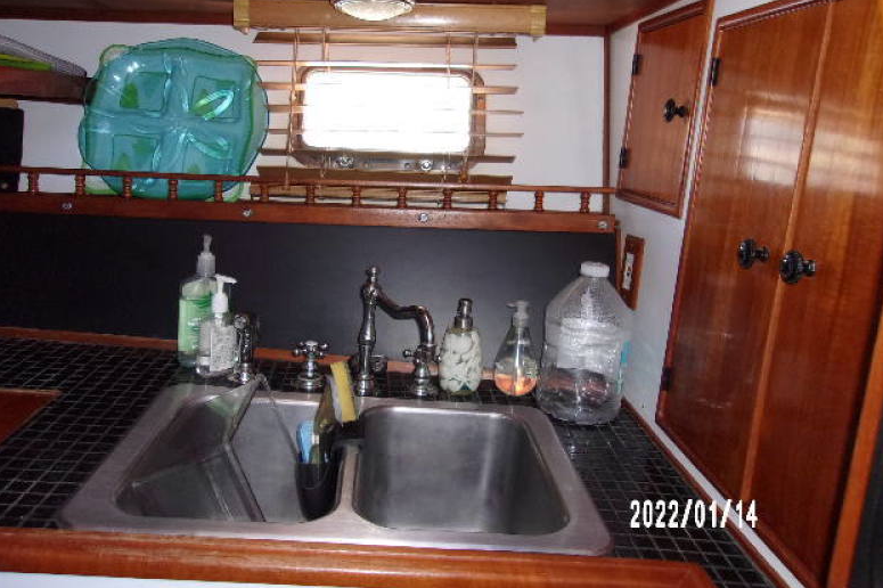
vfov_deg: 44.8
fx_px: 711
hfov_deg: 63.7
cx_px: 433
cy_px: 248
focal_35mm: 29
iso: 200
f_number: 3
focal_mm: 4.9
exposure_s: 1/34
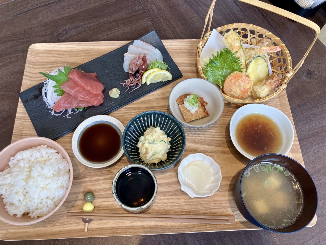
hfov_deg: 63.4
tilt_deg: -66.4
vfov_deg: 49.7
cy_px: 122
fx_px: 264
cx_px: 163
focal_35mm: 28
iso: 50
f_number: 1.8
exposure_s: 1/120
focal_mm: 3.99
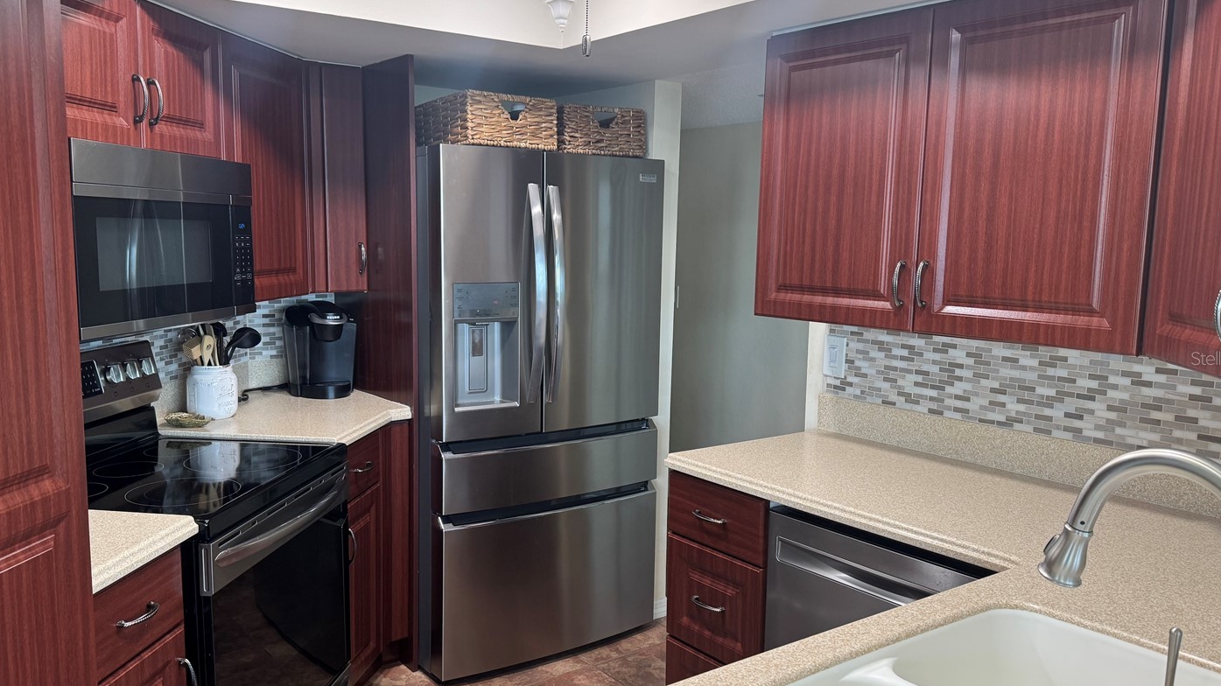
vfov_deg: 38.9
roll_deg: -0.8
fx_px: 971
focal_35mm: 30
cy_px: 358
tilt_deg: -8.7
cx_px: 573
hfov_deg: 64.3
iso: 200
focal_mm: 6.76
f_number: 1.78
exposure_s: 1/60
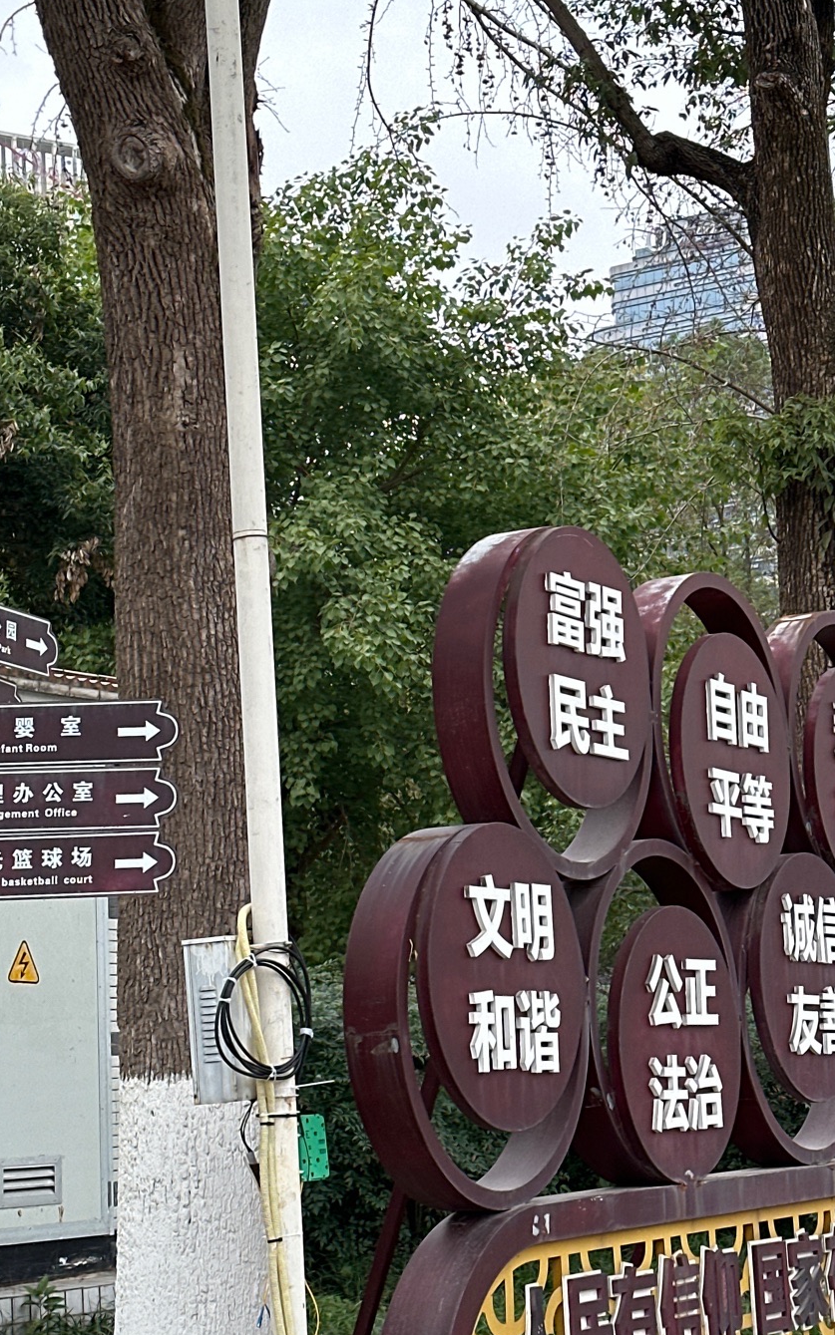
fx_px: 2767
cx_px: 506
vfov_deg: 27.1
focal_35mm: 76
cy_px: 685
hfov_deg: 17.1
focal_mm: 6.86
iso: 64
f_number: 1.78
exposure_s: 1/527
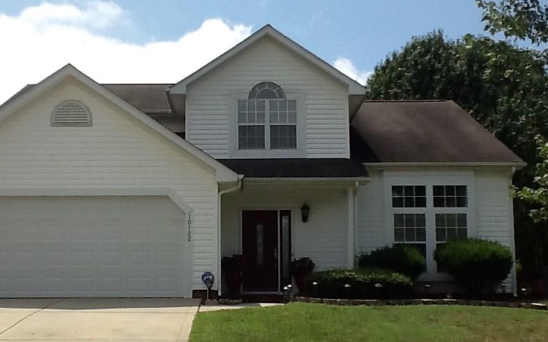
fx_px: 851
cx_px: 233
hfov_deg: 35.6
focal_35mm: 57
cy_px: 226
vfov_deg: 22.7
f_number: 2.4
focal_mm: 2.03
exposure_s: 1/1912
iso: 40
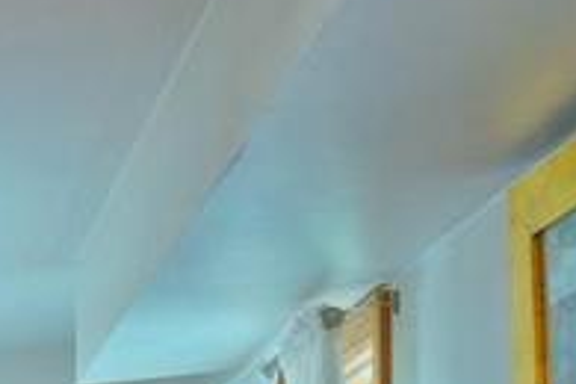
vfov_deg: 11.2
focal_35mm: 111
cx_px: -1261
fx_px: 1776
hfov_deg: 10.6
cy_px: 756
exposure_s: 1/30
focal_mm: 10
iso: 250
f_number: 2.8
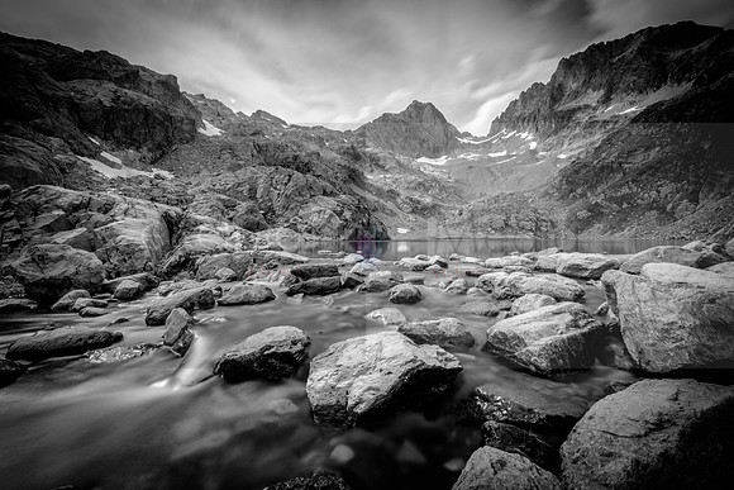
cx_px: 367
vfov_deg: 77.4
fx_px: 306
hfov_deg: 100.4
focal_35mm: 15
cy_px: 245
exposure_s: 20
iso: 200
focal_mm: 10
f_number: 20
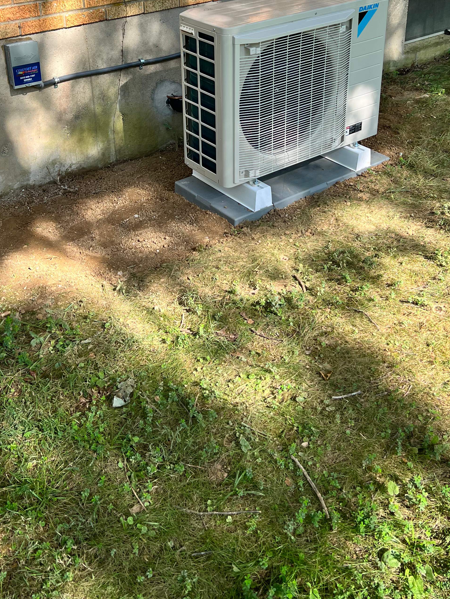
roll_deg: +0.8
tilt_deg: -23.1
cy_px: 145
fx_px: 711
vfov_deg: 44.2
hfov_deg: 35.1
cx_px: 225
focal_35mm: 41
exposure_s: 1/853
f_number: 1.5
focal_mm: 5.7
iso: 50
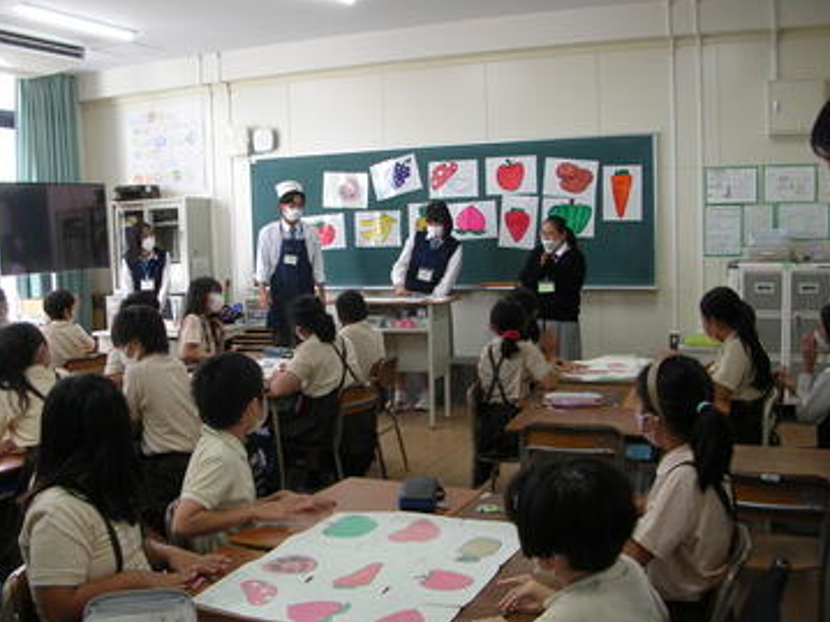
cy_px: 338
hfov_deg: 47.8
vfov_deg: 36.8
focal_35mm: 39
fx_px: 935
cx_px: 370
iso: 50
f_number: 2.8
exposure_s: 1/29.5
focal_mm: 5.8
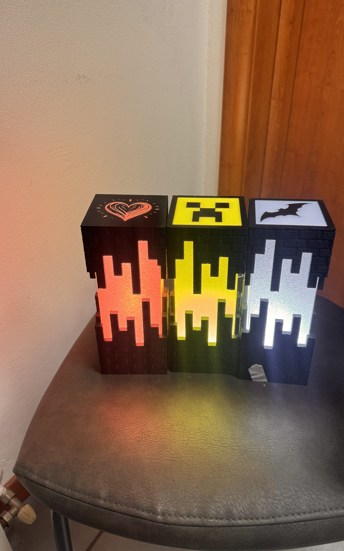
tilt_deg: -28.9
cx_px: 190
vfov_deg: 70.4
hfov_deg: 47.5
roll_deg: -0.1
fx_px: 390
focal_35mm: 26
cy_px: 272
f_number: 1.78
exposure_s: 1/100
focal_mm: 6.76
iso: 125
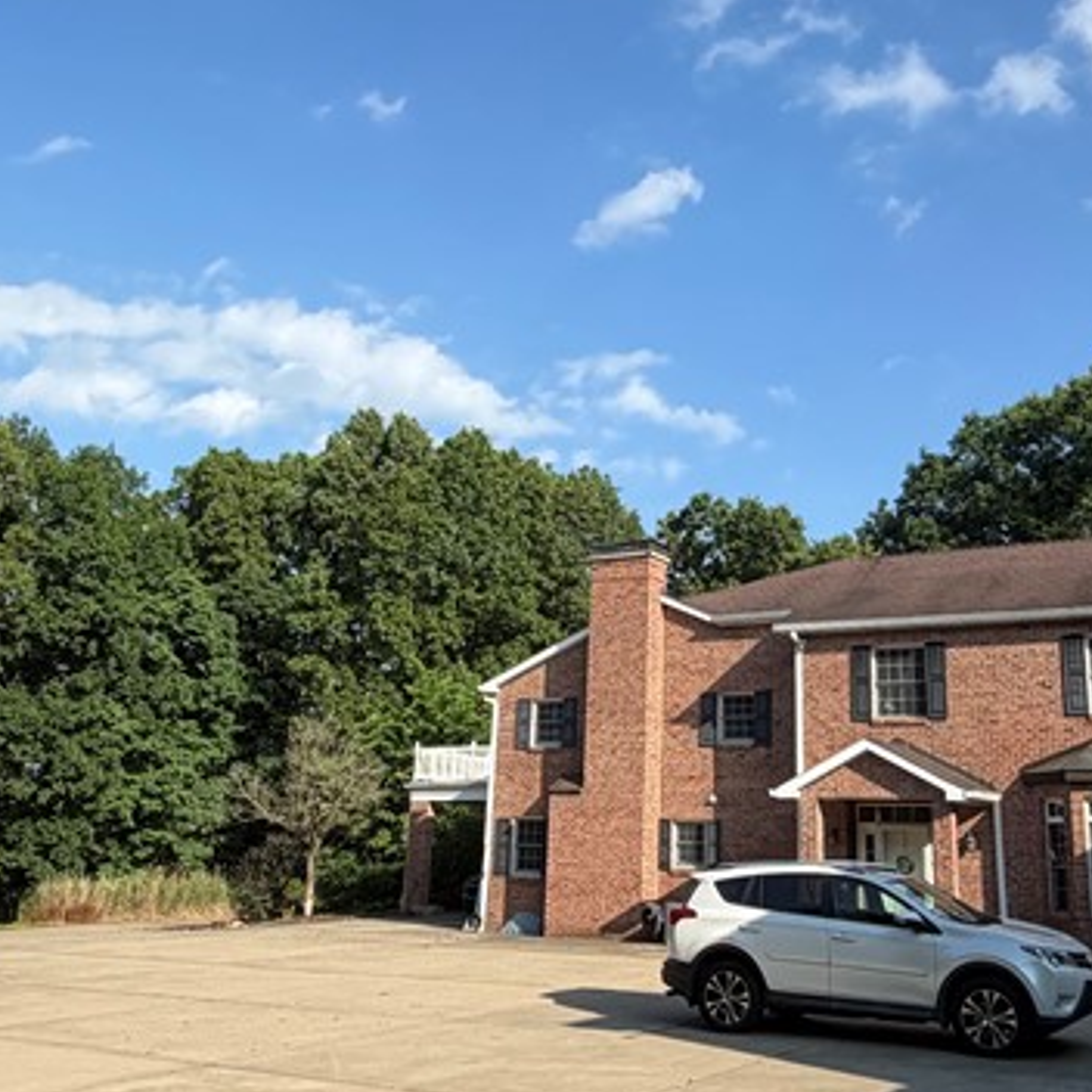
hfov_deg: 45.9
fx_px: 1285
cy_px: 468
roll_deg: -1.2
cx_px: 617
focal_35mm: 36
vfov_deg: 45.9
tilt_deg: +16.7
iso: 32
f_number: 2.2
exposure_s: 1/770
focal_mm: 2.22
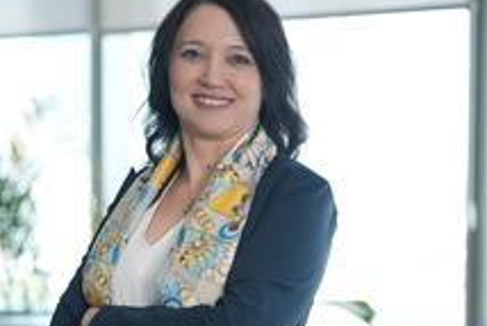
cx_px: 238
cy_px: 283
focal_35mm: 105
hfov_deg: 19.4
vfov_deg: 13.0
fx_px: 1421
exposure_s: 1/200
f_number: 1.6
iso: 100
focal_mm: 50
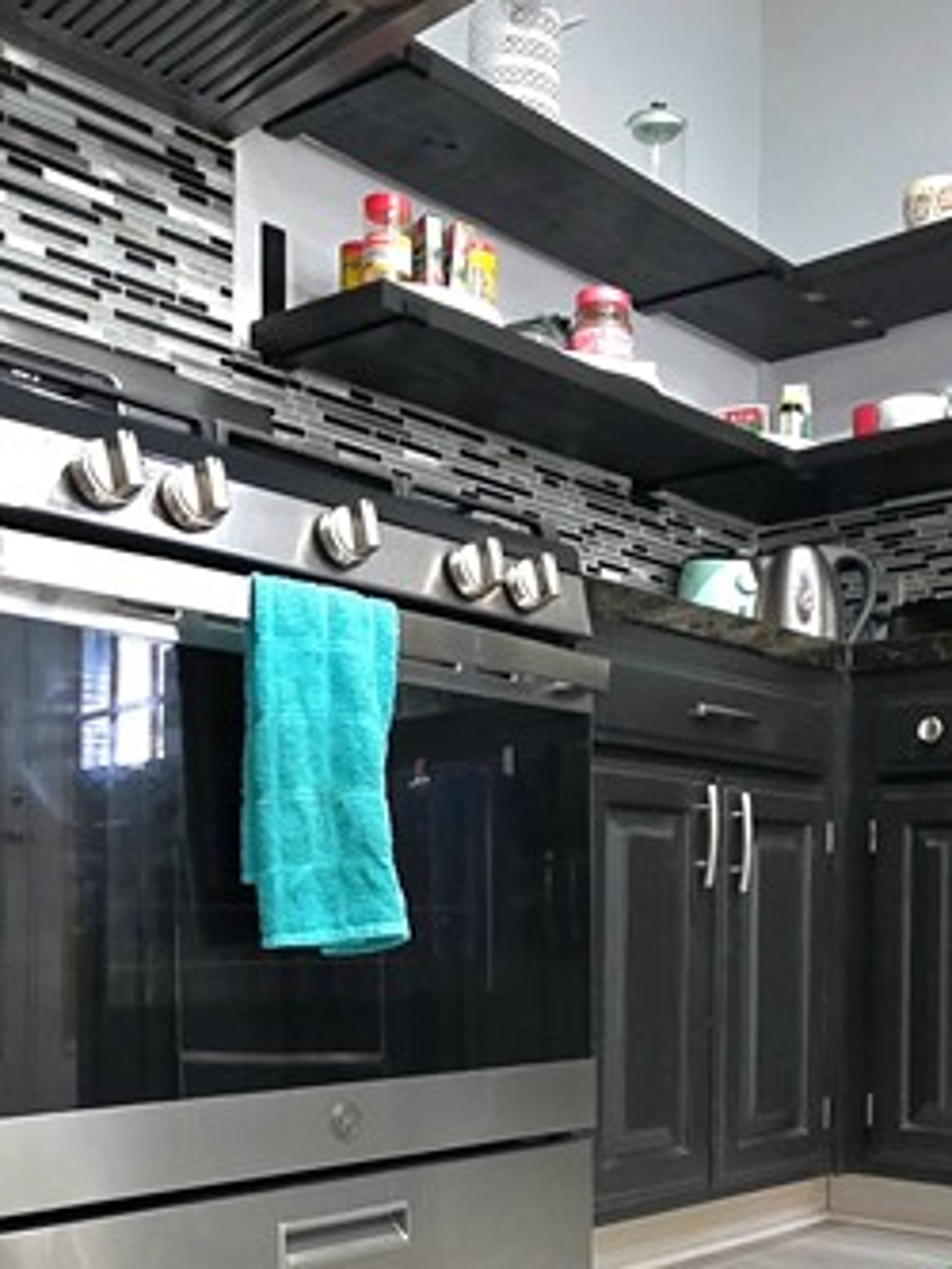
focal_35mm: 40
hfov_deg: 35.4
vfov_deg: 45.3
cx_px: 682
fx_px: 1466
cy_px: 941
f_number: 1.9
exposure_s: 1/60.2
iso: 400
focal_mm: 2.2
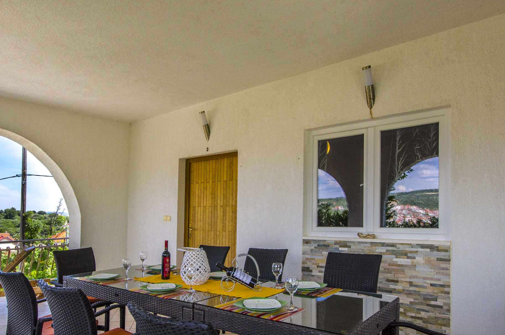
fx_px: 322
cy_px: 210
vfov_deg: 54.3
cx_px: 201
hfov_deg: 75.3
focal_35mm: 23
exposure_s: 1/250
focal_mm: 10
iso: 100
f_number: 8
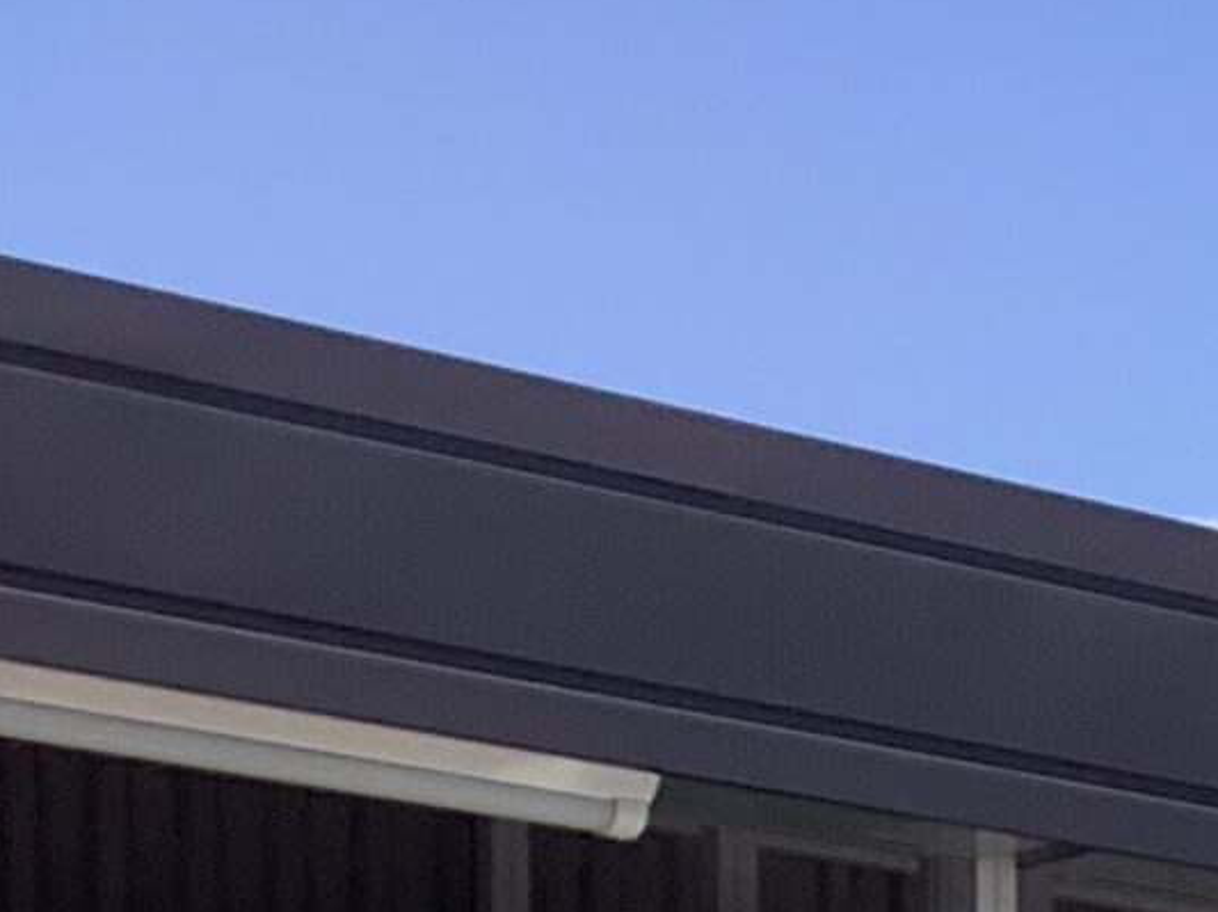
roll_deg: -0.2
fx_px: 5239
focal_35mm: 149
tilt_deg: -3.1
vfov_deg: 9.0
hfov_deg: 11.2
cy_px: 2178
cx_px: 2904
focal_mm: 3.3
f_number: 2.4
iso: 25
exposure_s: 1/867
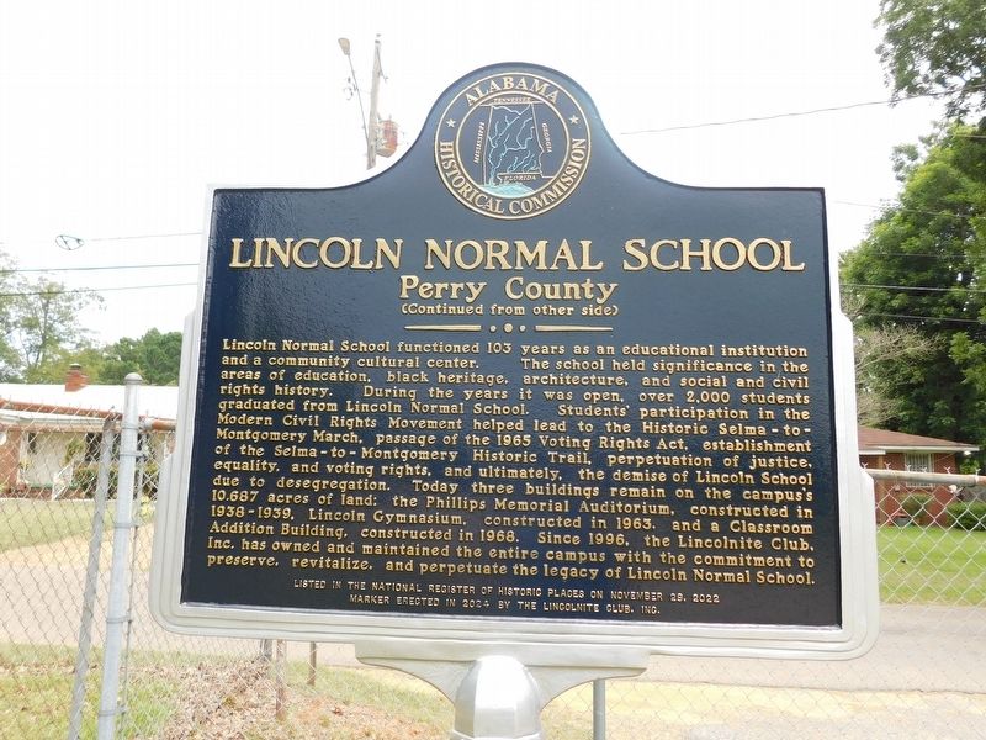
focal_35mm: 28
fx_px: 798
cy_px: 370
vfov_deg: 49.7
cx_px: 493
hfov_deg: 63.4
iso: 125
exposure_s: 1/400
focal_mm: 4.9
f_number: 3.2
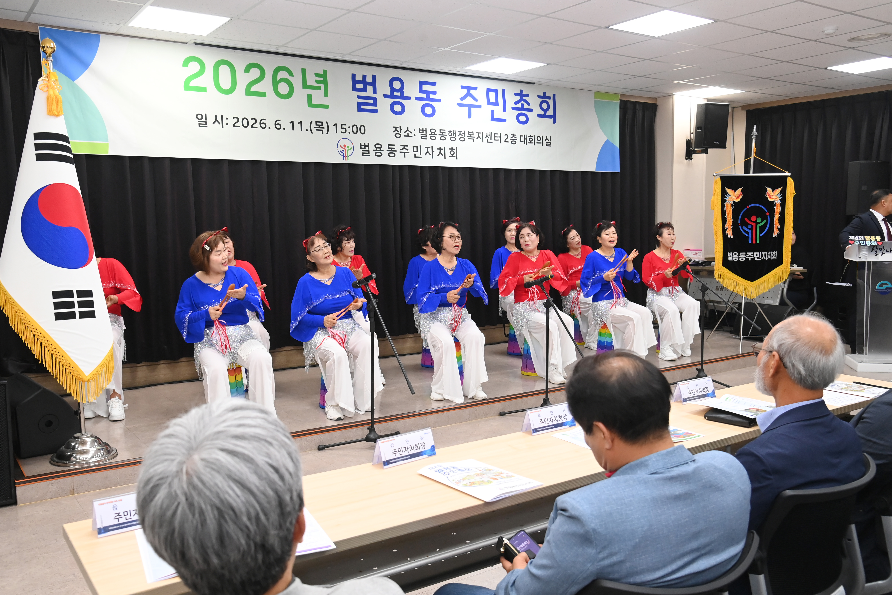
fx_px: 743
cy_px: 298
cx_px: 446
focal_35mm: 30
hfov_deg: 61.9
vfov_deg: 43.6
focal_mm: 30
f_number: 6.3
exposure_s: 1/250
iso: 3200
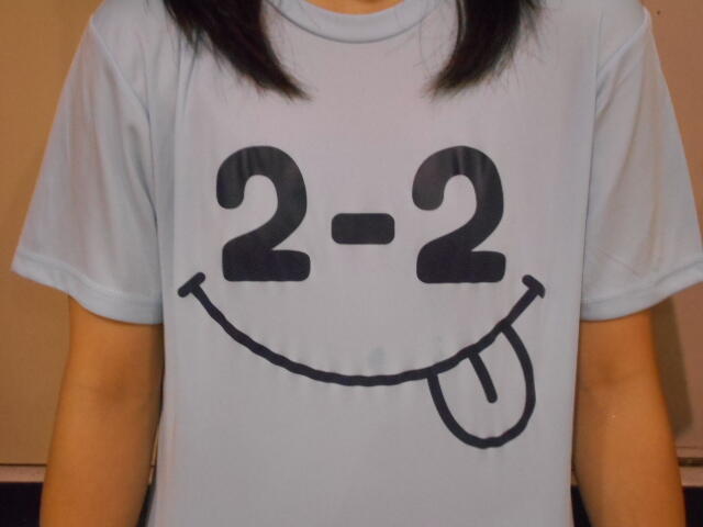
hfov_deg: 38.2
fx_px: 1015
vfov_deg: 29.1
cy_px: 264
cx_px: 352
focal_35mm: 50
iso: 800
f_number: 4.5
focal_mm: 8.8
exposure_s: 1/20
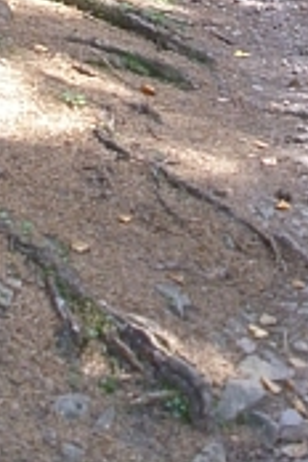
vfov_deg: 14.7
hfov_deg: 10.5
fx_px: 1655
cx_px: 321
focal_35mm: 129
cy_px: -252
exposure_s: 1/30
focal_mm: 6.3
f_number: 3.5
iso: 250
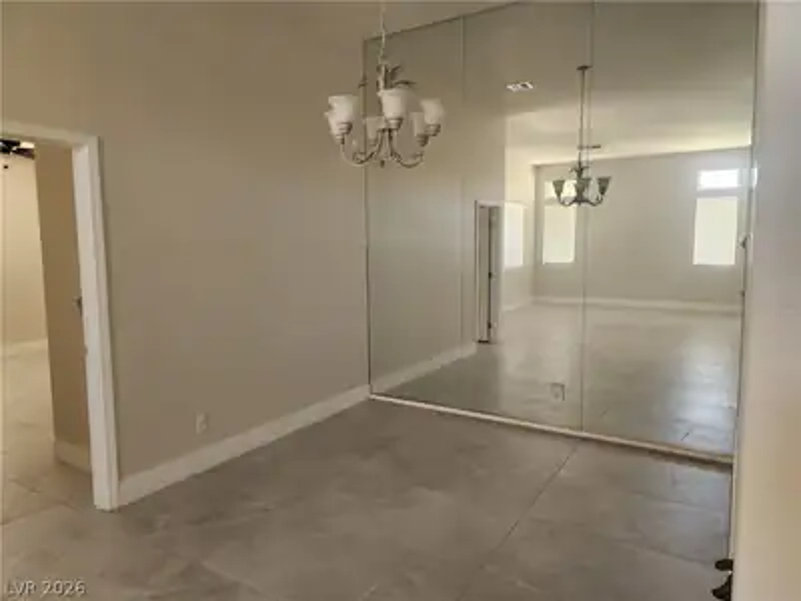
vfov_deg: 58.9
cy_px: 300
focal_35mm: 23
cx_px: 400
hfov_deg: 73.9
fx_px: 532
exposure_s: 1/120
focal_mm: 6.4
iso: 400
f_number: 1.8
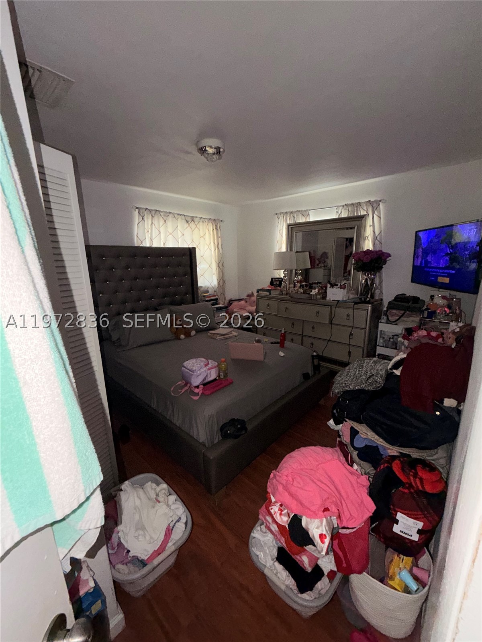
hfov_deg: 85.7
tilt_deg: -13.1
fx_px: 260
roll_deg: +1.2
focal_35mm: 14
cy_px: 321
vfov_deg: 102.1
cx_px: 241
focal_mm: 2.22
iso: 160
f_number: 2.2
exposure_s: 1/57
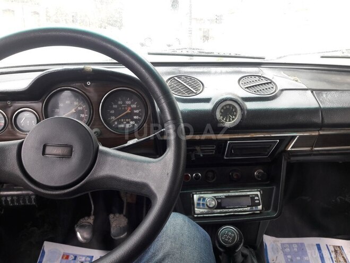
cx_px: 175
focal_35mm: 28
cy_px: 132
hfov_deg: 63.4
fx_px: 283
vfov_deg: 49.7
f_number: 1.9
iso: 64
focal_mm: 3.7
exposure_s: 1/100
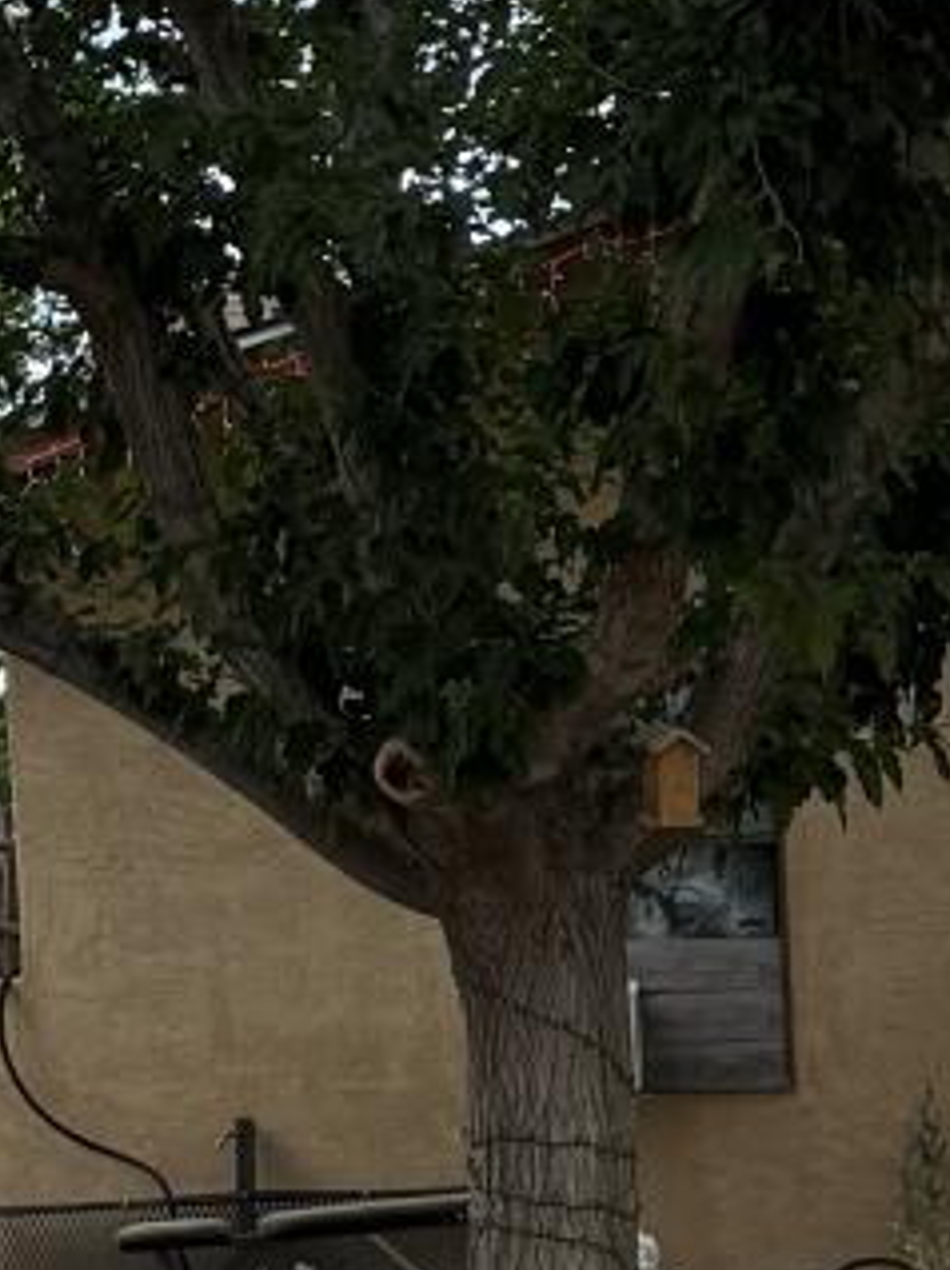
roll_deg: +2.2
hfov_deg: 9.6
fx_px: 5533
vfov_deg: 12.9
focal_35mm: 151
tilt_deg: -1.0
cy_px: 1254
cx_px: 1261
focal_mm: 6.76
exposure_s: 1/1314
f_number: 1.78
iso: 100
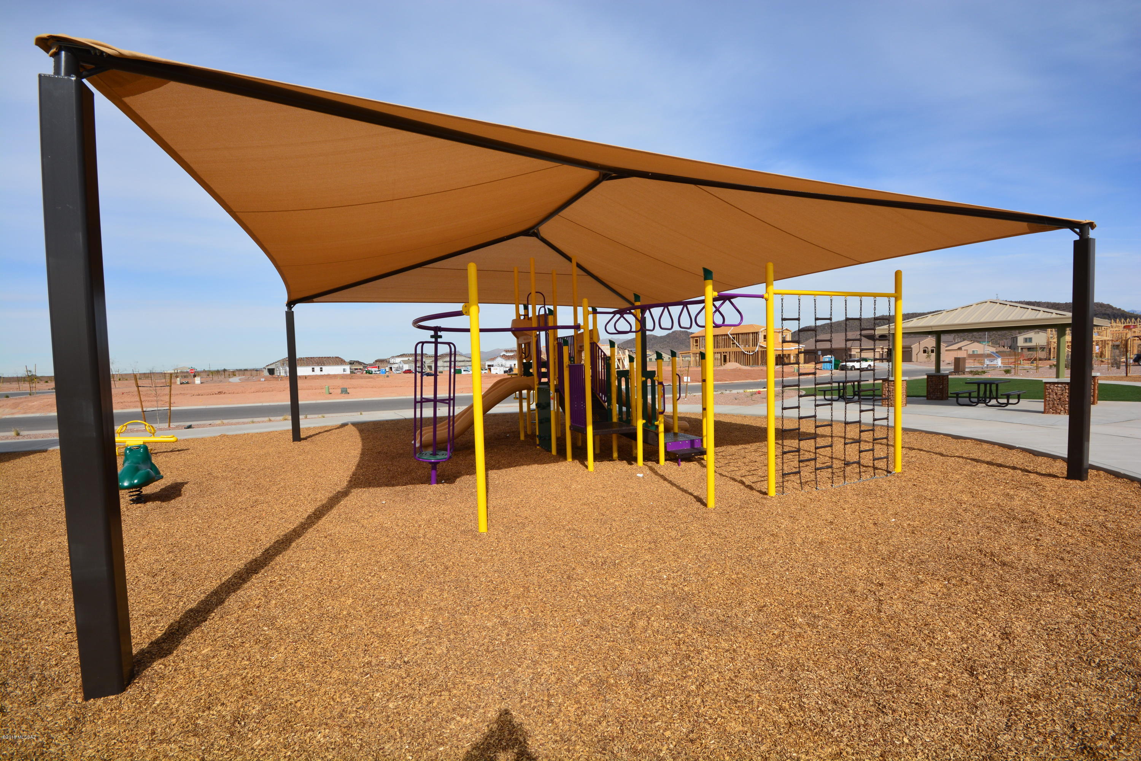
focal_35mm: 15
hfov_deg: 100.4
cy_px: 380
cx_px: 570
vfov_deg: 77.3
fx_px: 475
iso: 200
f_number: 11
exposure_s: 1/400
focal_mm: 10
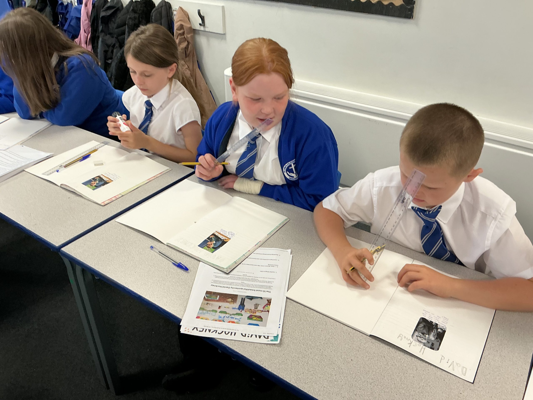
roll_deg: -1.6
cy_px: 200
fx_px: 447
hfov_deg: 61.7
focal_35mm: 29
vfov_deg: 48.2
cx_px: 266
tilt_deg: -33.4
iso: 64
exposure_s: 1/60
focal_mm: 3
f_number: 1.8
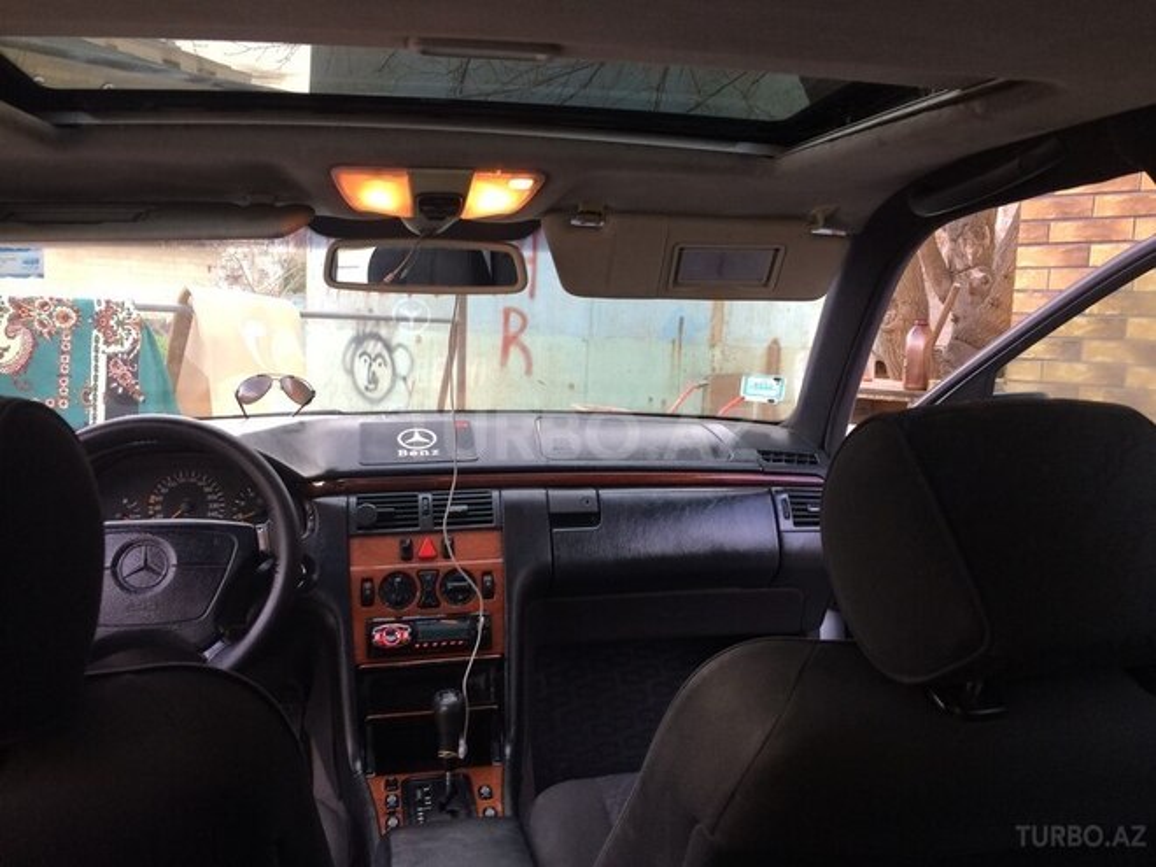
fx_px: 968
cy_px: 434
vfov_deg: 48.2
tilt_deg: -6.9
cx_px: 578
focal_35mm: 29
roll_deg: +0.3
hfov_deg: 61.7
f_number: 2.2
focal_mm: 4.15
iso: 40
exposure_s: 1/33
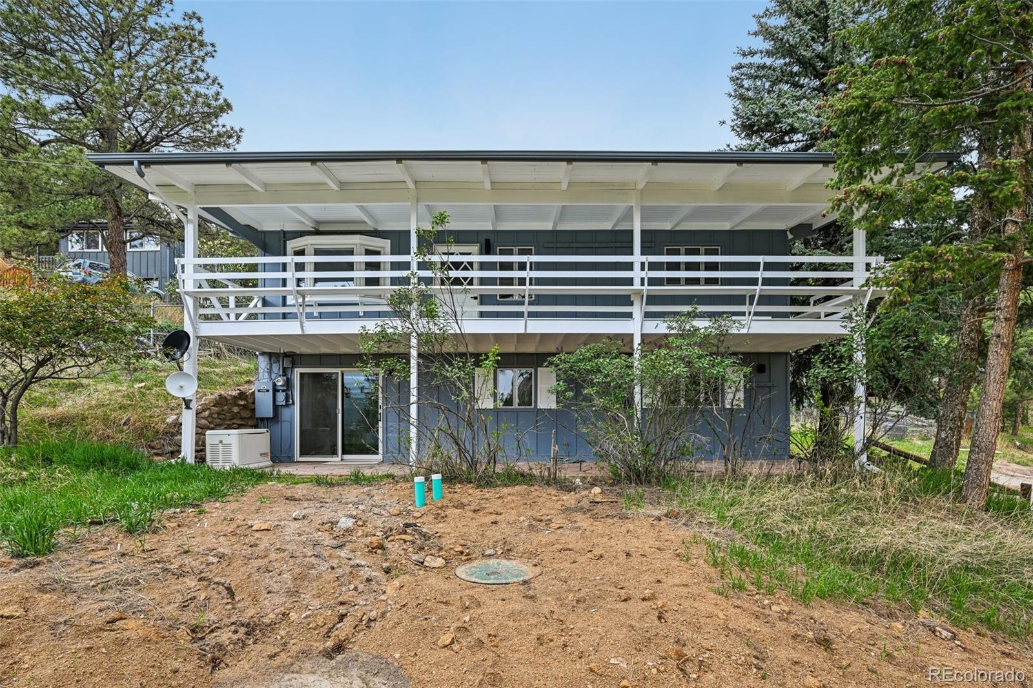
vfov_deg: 67.4
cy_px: 344
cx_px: 516
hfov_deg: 90.0
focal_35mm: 18
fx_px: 516
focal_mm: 18
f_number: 10
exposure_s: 1/20
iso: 64
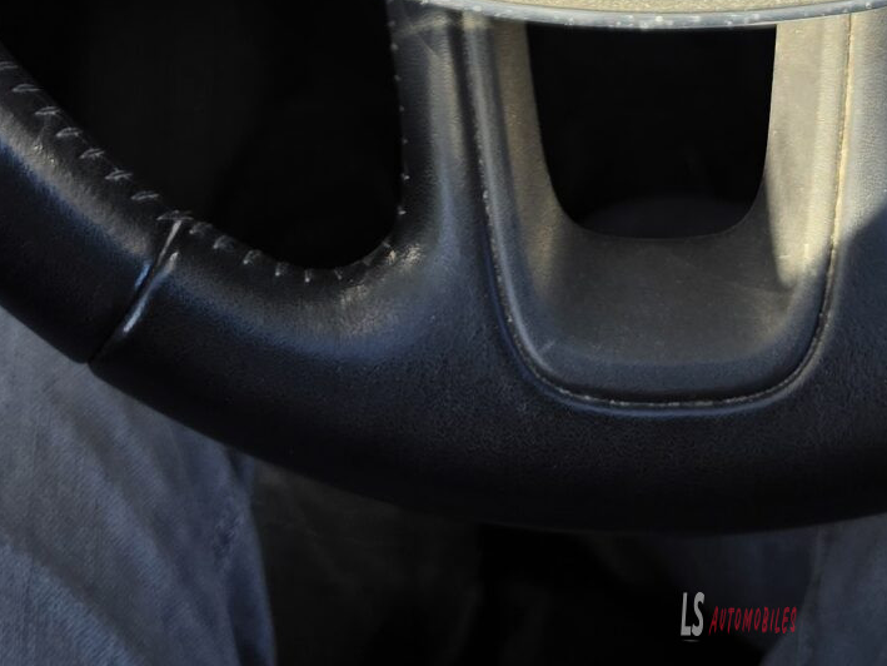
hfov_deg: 23.4
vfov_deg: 15.5
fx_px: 2127
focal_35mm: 83
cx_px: 614
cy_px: -496
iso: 32
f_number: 1.4
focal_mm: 6.5
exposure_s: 1/359
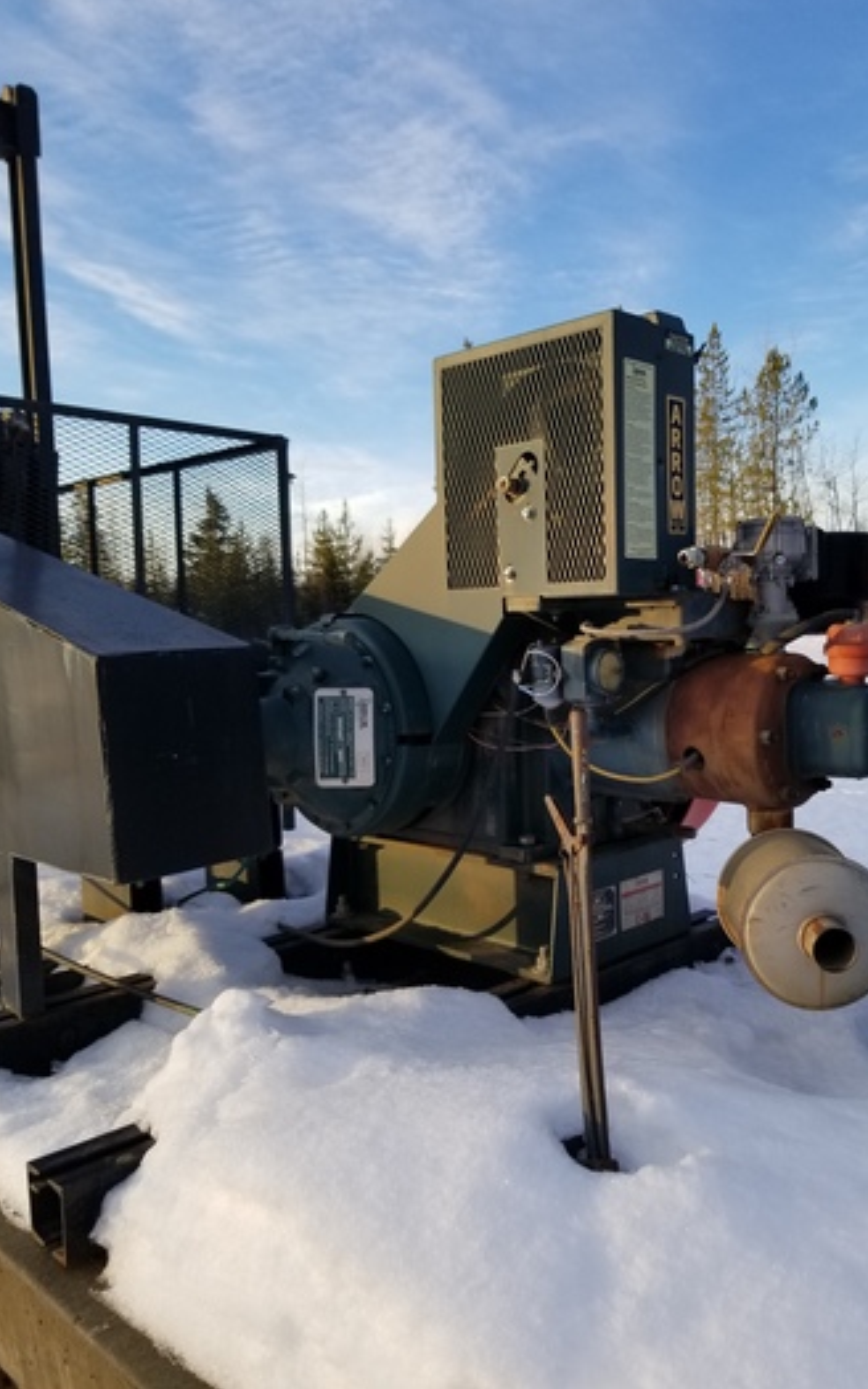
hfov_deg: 44.3
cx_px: 516
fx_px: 1060
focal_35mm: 28
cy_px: 687
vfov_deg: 66.5
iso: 50
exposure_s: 1/574
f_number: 1.7
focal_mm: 4.25
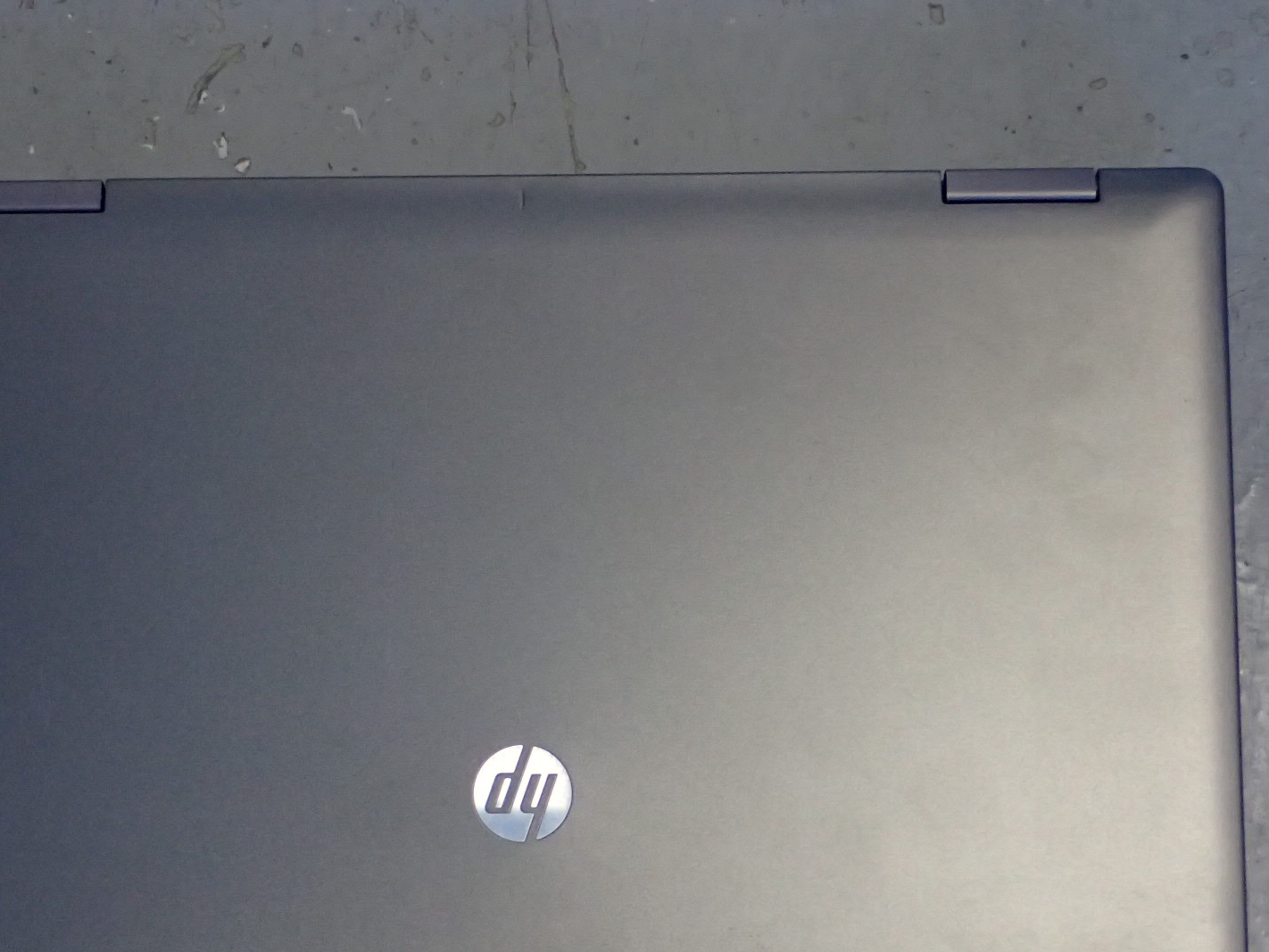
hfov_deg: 18.2
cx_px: 512
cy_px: 631
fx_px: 3960
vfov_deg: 13.7
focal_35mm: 108
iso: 800
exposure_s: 1/30
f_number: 4.4
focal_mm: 14.41
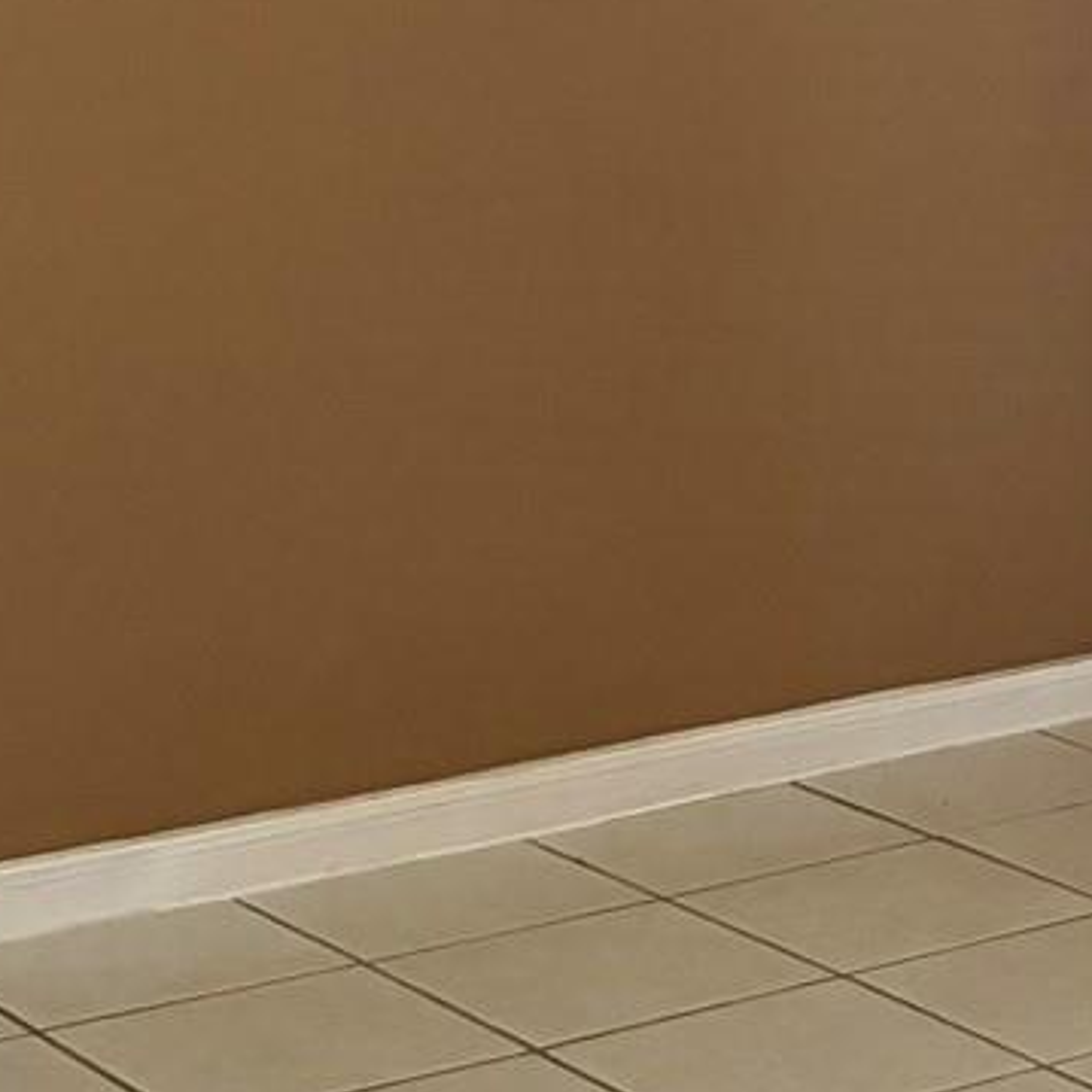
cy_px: -167
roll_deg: -0.3
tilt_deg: -5.2
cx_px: 1366
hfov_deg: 12.9
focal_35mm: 131
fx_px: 4675
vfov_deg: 13.0
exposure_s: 1/60
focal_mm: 5.96
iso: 320
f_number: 1.6
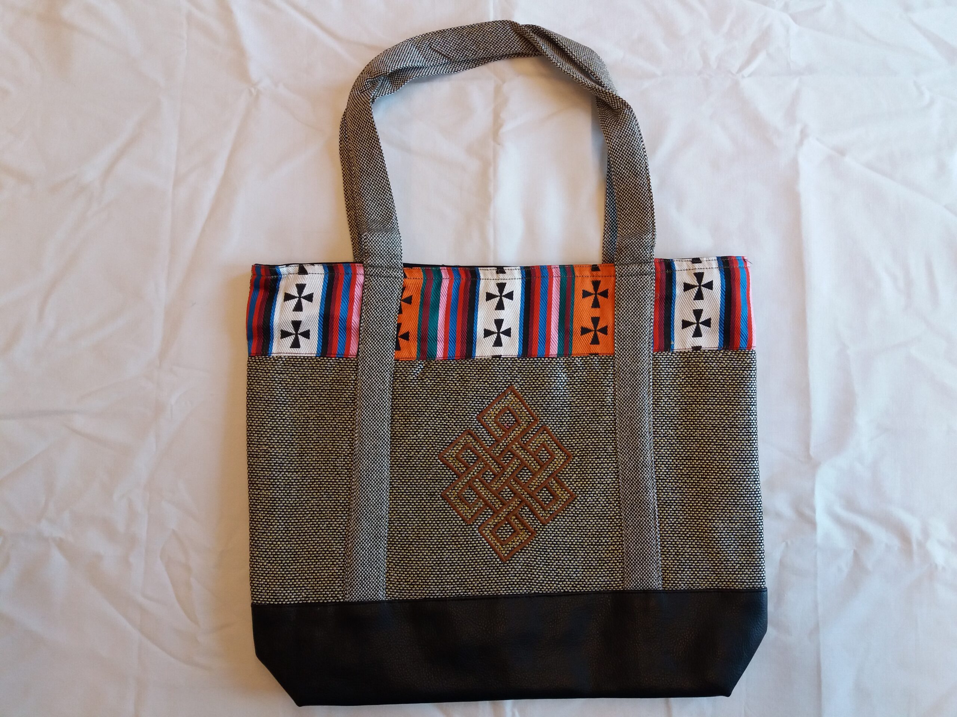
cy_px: 358
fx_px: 774
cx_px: 478
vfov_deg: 49.7
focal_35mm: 28
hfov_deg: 63.4
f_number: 1.9
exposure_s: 1/100
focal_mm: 3.7
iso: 100
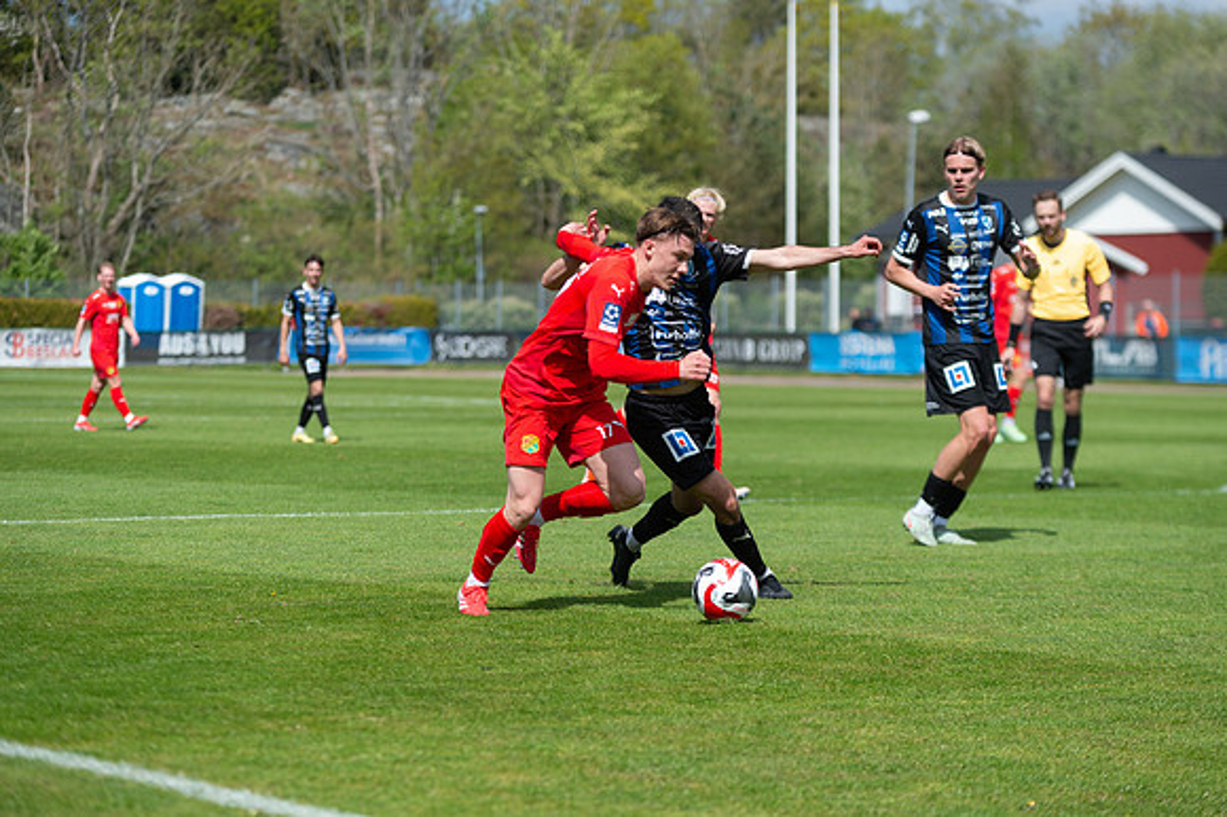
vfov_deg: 10.4
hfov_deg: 15.6
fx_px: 4486
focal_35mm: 132
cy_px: 408
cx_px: 614
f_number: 3.5
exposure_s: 1/1600
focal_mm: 122
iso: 140
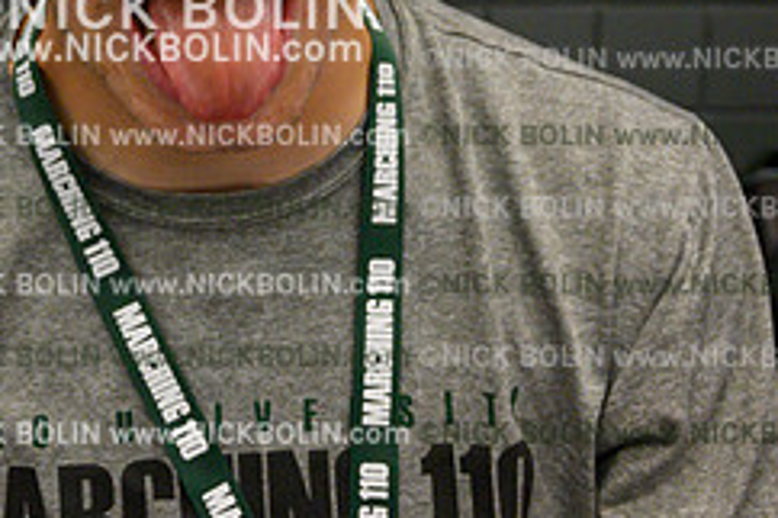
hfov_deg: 32.1
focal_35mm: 61
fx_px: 1317
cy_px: -90
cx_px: 161
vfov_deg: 20.9
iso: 6400
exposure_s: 1/250
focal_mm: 25.5
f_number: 5.6
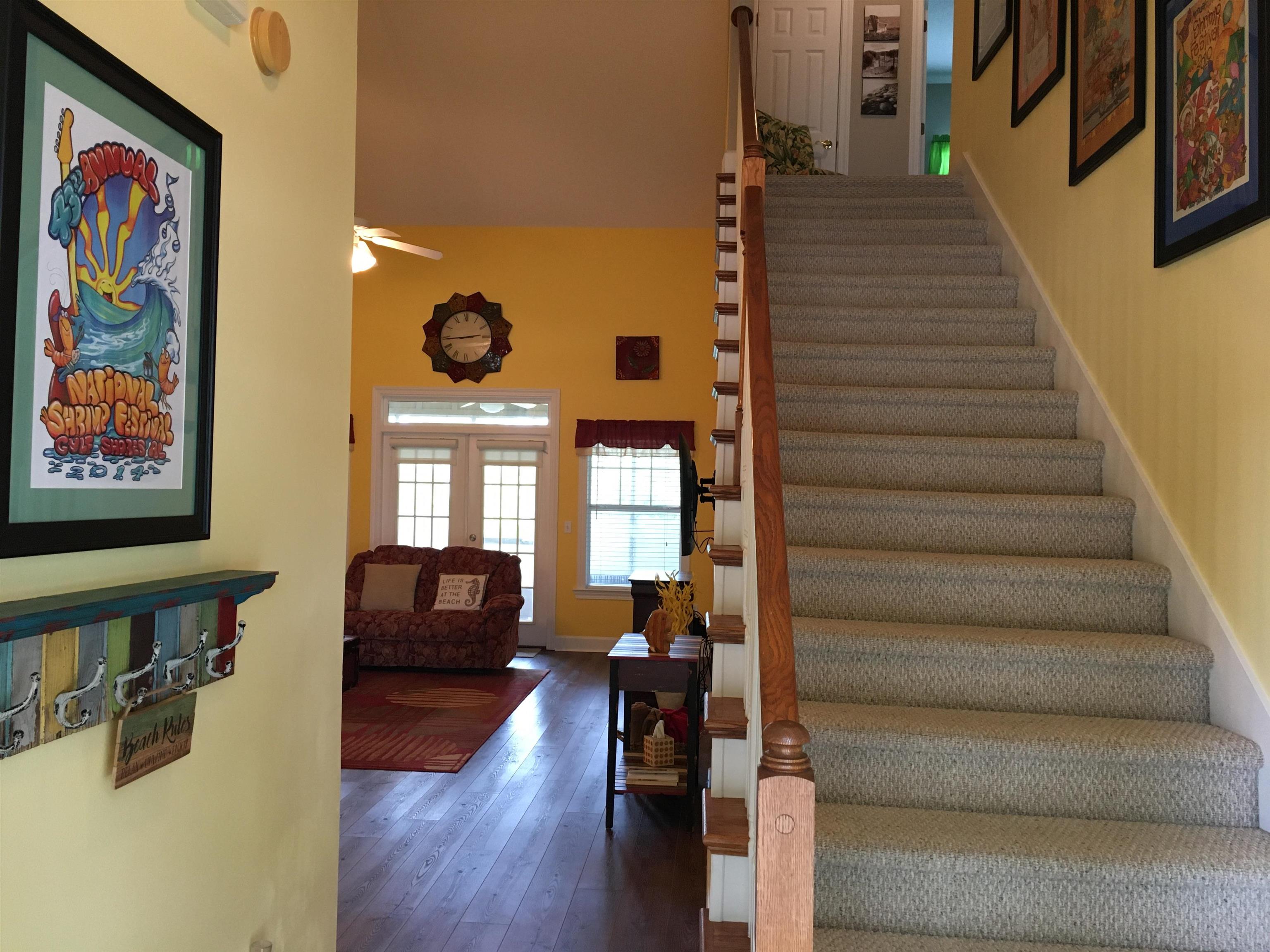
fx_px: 1064
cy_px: 476
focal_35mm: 29
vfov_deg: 48.2
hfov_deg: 61.7
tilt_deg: +1.8
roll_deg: -0.9
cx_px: 635
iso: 125
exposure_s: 1/30
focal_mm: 4.15
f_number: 2.2
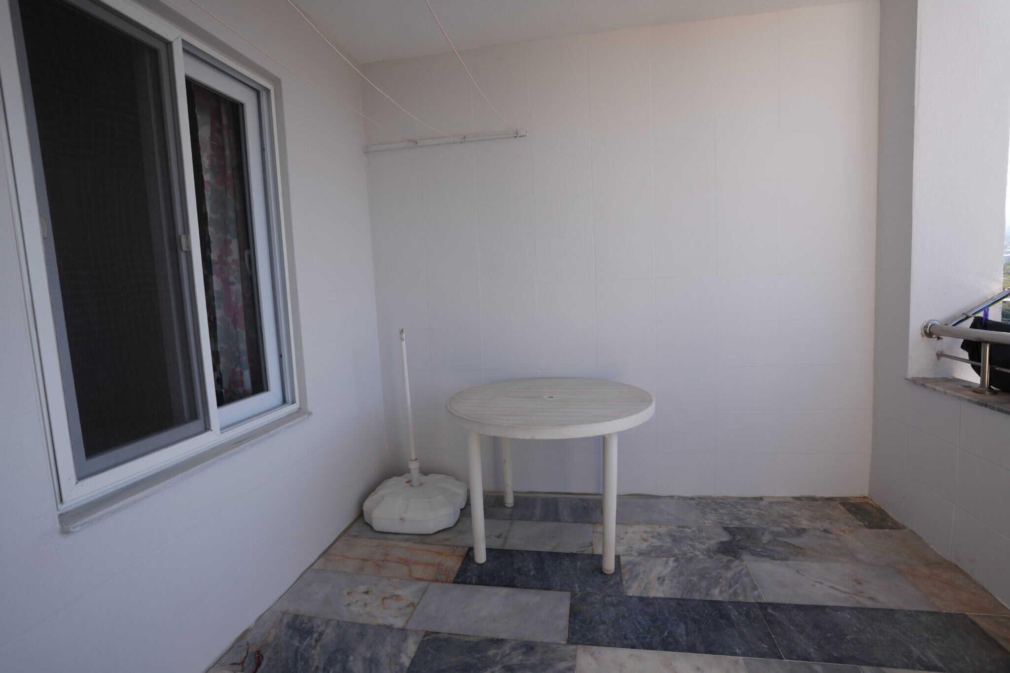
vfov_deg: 70.4
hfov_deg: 93.3
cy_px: 336
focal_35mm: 17
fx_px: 477
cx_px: 505
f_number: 7.1
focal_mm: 17
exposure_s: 1/100
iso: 100
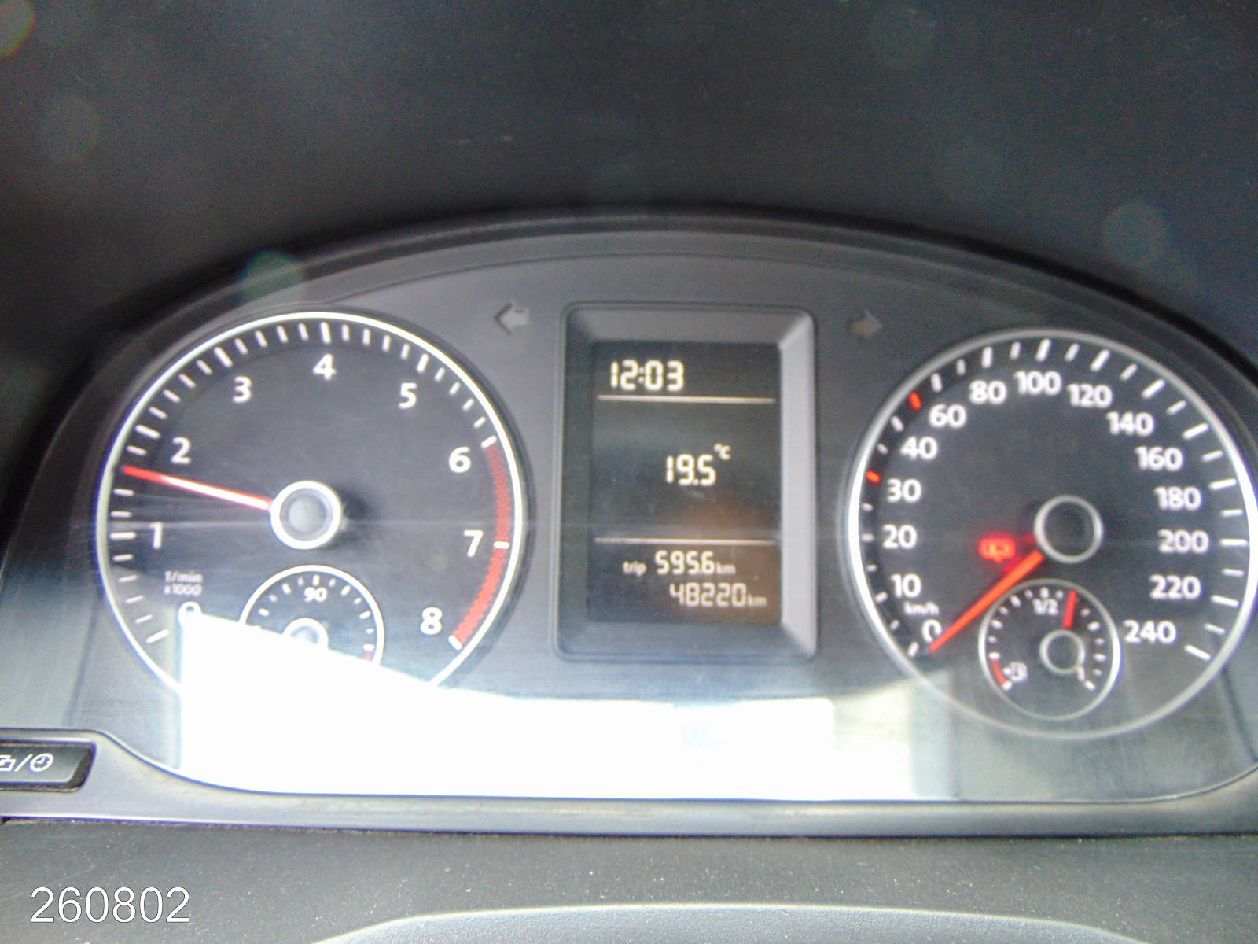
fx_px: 909
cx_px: 629
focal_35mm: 25
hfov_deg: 69.4
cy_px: 472
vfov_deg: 54.9
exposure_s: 1/30
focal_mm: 4.5
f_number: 3
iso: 200
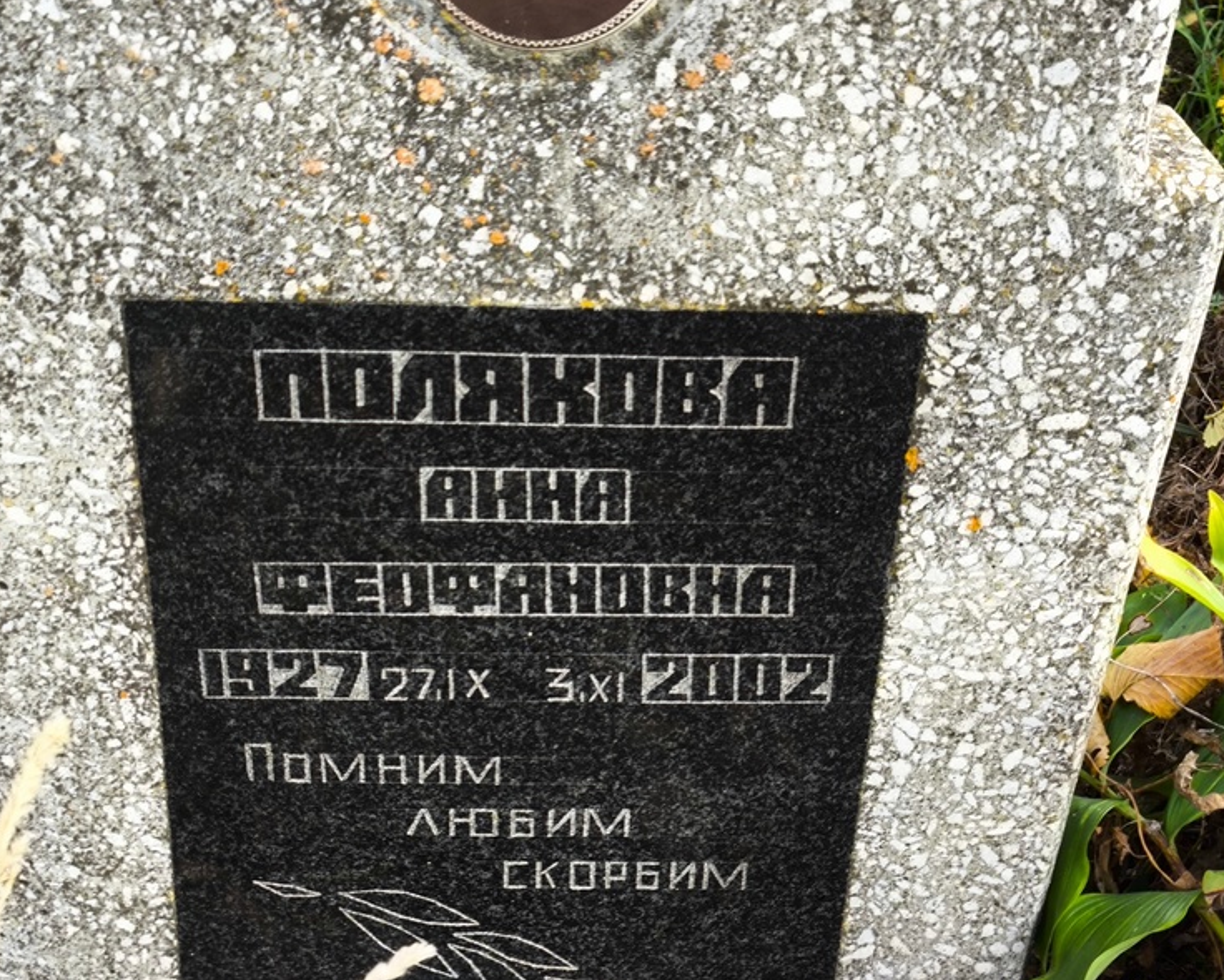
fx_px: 1920
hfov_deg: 35.3
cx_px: 573
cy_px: 489
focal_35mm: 53
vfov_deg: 28.6
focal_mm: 4.71
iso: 50
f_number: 1.7
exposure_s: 1/120
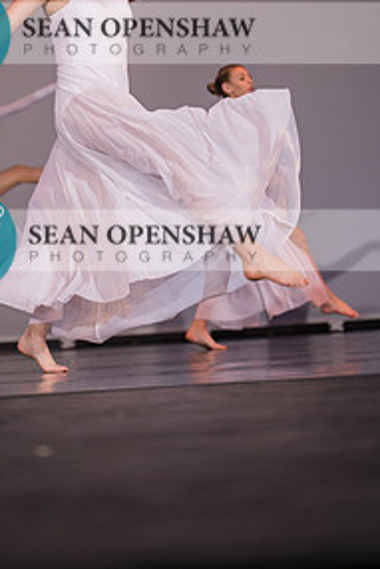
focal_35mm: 110
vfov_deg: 18.4
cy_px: 123
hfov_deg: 12.4
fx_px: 1739
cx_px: 84
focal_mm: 70
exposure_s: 1/500
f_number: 2.8
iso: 400
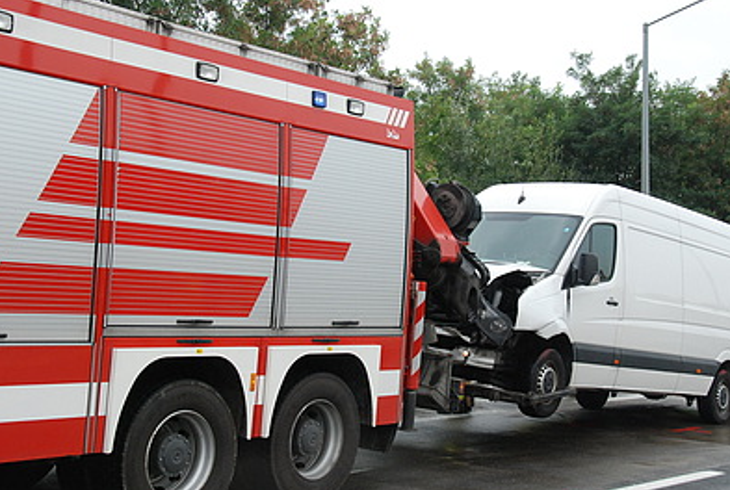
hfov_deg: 34.4
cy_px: 233
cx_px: 380
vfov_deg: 23.5
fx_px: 1179
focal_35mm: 58
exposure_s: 1/400
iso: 800
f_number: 10
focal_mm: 32
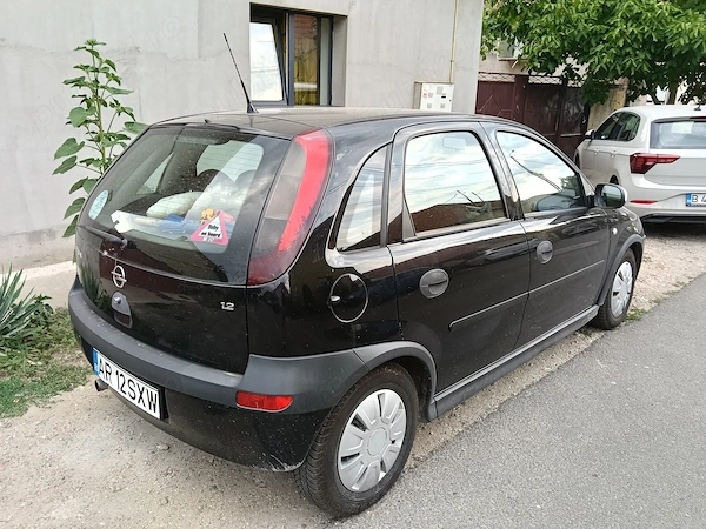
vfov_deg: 51.4
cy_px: 264
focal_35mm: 27
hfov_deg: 65.3
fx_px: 551
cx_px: 353
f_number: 1.8
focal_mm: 3.98
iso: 200
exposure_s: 1/100
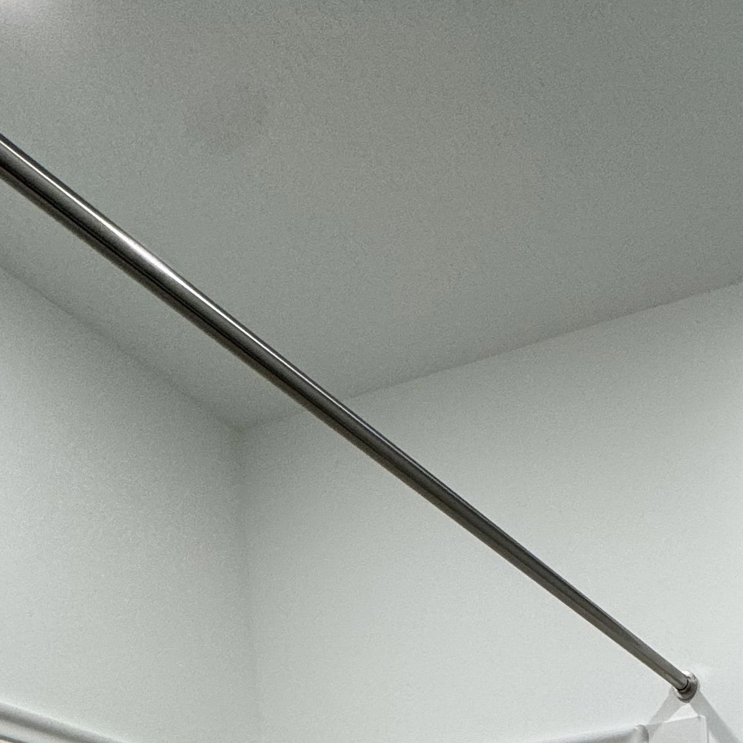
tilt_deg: -4.7
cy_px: 1198
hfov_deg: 32.4
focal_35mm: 44
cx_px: 870
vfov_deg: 25.2
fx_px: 1068
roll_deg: +2.3
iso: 100
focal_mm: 2.22
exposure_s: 1/120
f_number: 2.2
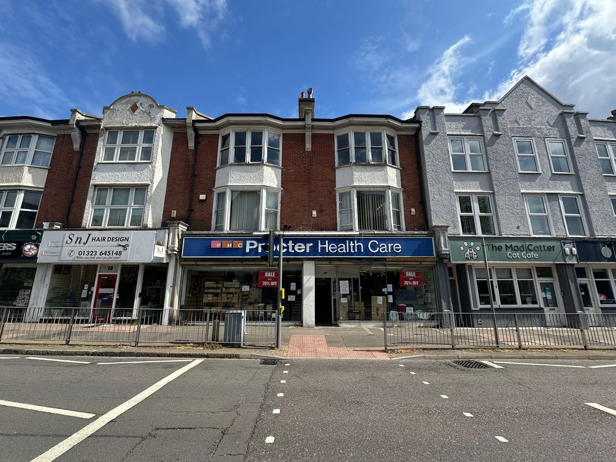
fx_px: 249
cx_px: 308
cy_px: 231
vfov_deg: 85.7
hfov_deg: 102.1
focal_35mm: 14
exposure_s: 1/1114
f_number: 2.2
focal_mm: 2.22
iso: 50
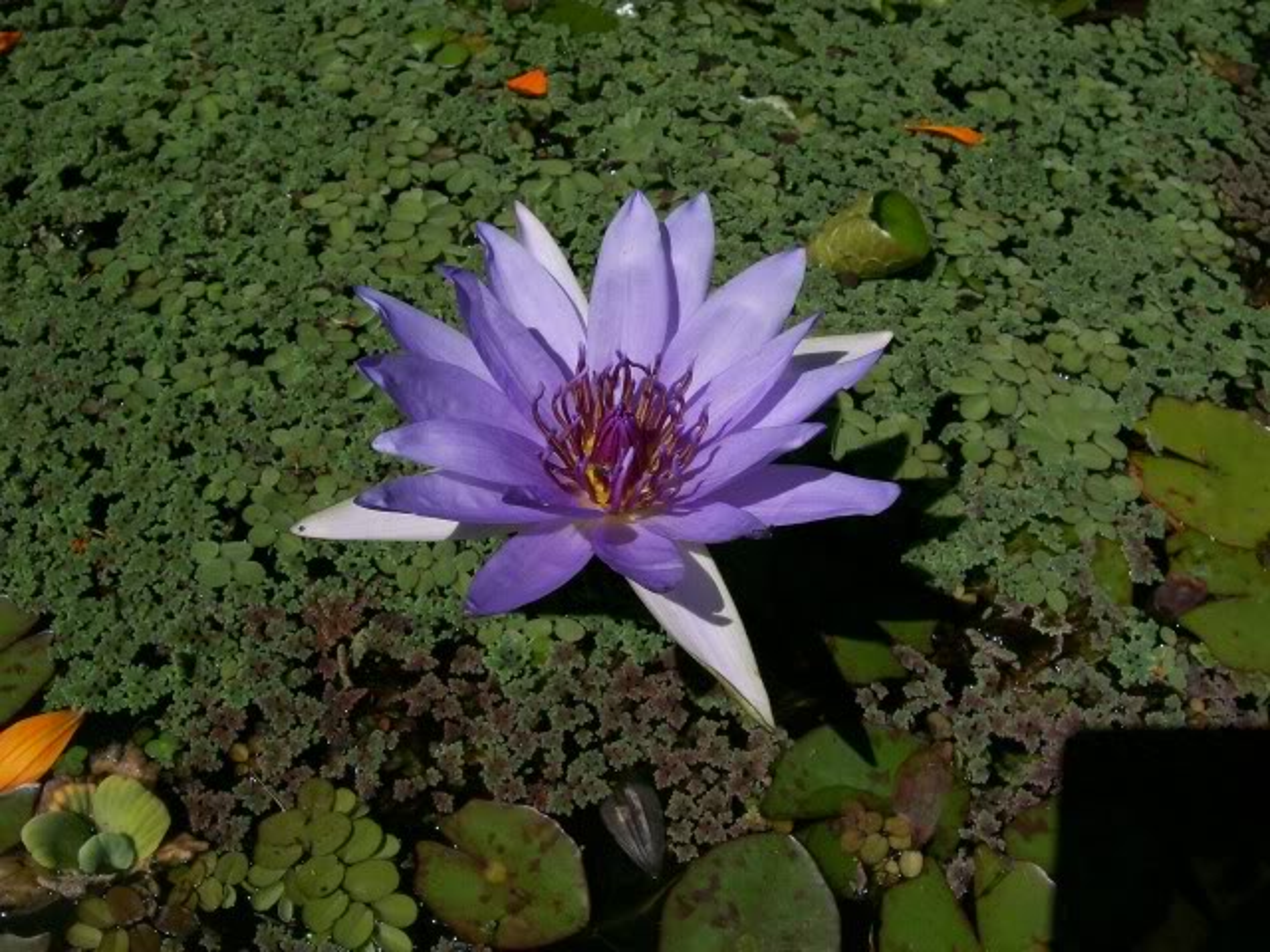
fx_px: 1321
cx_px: 635
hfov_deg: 51.4
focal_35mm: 36
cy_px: 476
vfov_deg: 39.7
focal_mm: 6
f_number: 4.8
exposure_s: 1/1401
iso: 80
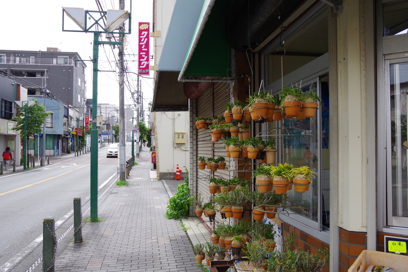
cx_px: 204
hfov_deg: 59.5
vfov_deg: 41.7
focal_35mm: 32
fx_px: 357
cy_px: 136
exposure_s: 1/250
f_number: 6.3
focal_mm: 21
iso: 200
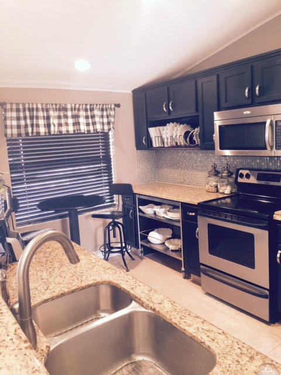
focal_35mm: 29
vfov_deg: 61.7
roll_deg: +3.5
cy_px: 188
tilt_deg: -8.6
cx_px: 140
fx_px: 314
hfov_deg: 48.2
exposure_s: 1/15
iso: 50
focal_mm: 4.15
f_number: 2.2
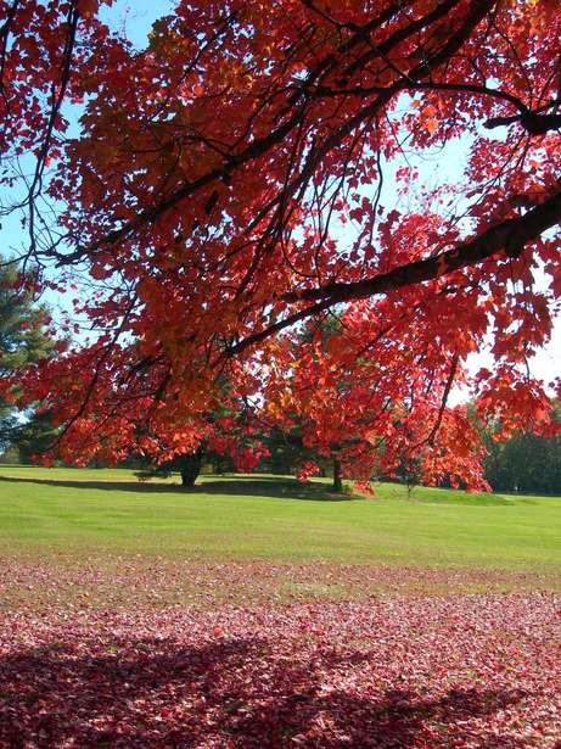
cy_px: 374
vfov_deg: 49.0
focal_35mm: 38
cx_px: 280
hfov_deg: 37.7
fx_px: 821
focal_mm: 7.8
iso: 50
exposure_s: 1/194
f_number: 4.8
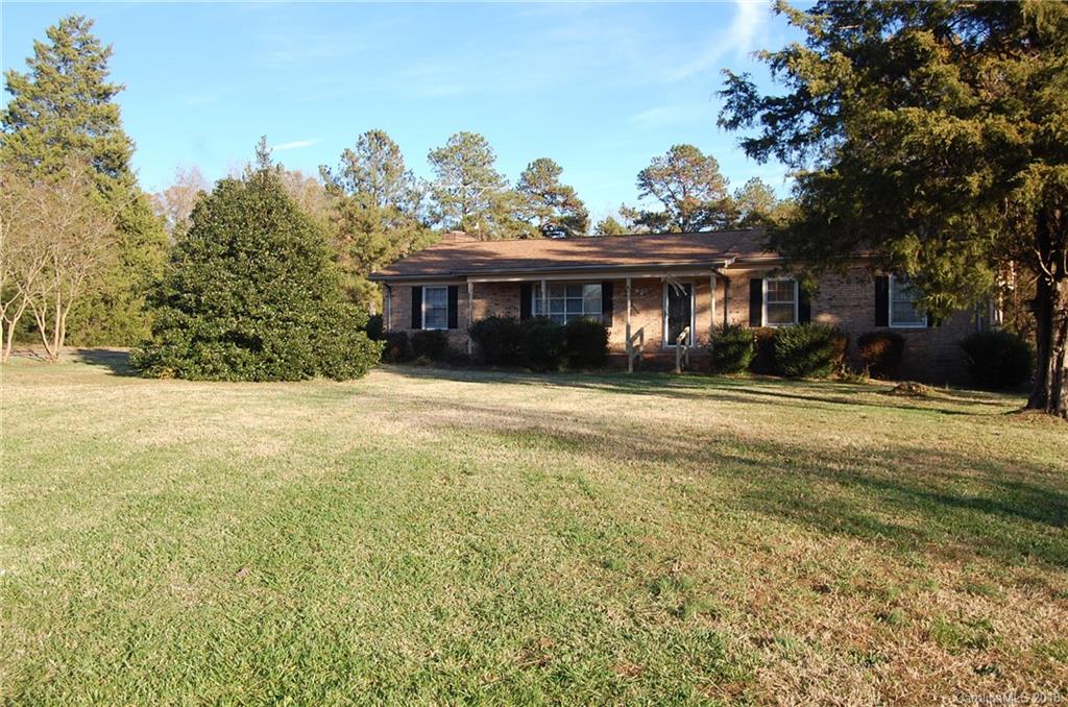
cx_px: 534
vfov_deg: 36.7
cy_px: 354
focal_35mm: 36
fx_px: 1066
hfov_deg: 53.2
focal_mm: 24
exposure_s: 1/250
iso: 200
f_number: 8
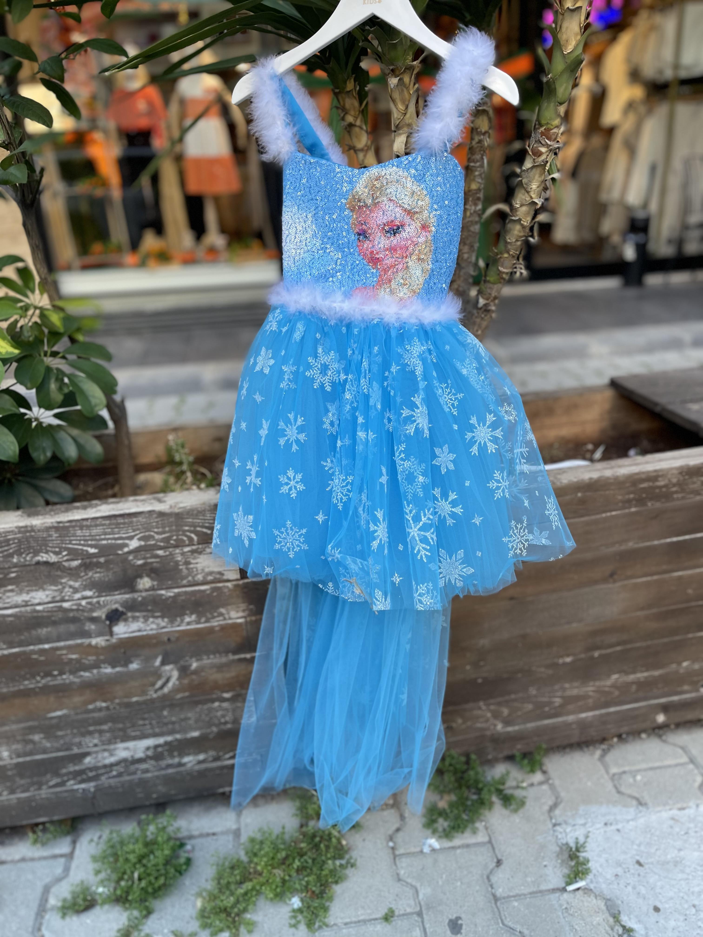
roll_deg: +3.5
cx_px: 352
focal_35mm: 26
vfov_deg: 67.3
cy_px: 468
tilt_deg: -22.0
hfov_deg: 53.1
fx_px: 704
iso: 40
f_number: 1.6
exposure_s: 1/121
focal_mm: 5.1
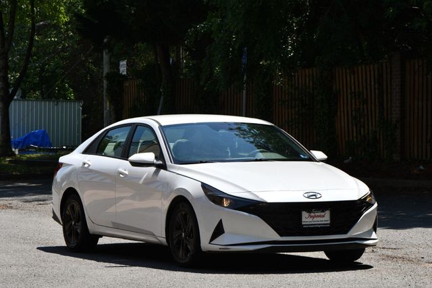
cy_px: 144
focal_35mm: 135
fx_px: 1619
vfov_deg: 10.1
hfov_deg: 15.2
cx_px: 216
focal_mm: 90
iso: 100
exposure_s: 1/320
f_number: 9
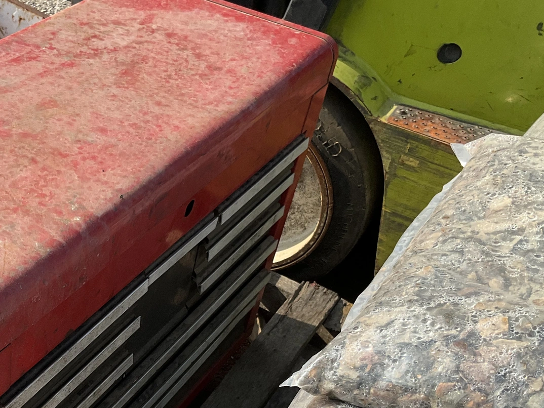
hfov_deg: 33.9
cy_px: 327
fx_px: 849
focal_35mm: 54
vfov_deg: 26.5
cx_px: 73
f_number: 1.8
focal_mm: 3
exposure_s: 1/2058
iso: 25
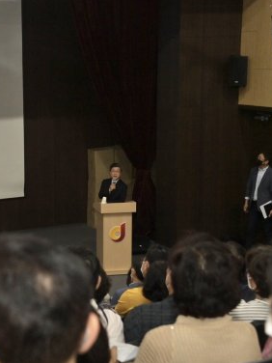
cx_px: 19
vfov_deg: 27.8
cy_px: 182
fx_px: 733
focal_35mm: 70
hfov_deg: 20.5
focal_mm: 48
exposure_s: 1/250
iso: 3200
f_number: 5
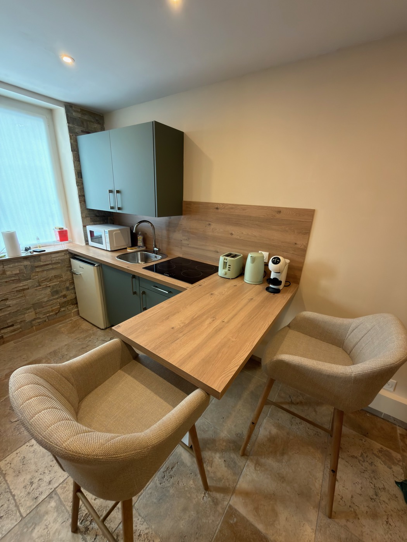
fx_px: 219
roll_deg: -2.1
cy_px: 271
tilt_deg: -19.4
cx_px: 204
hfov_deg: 85.7
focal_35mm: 14
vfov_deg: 102.1
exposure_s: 1/30
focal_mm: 2.22
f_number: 2.2
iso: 100
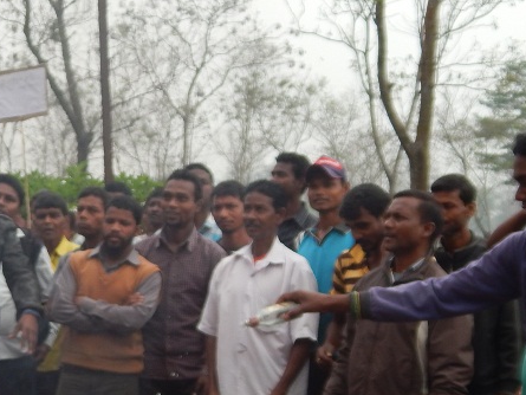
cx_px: -51
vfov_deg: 13.3
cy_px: 366
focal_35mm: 110
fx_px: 1672
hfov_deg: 17.3
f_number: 3.7
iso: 125
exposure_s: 1/320
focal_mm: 8.6
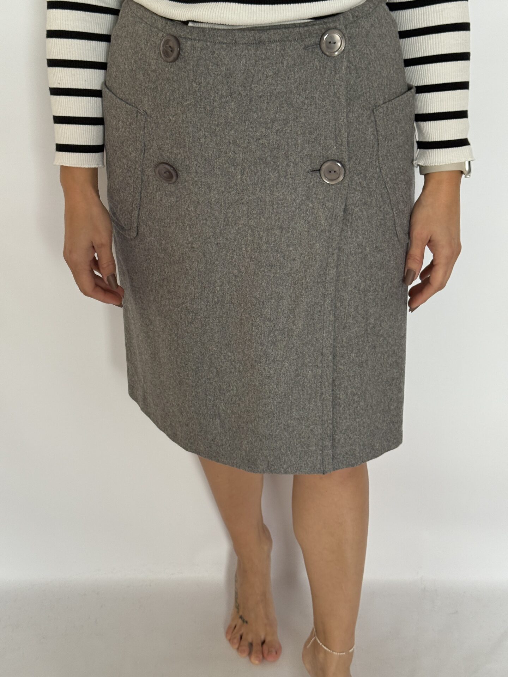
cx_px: 254
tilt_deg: -28.3
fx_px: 939
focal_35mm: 48
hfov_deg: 30.3
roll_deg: +0.6
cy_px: 338
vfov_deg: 39.7
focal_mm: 6.76
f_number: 1.78
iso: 125
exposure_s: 1/60
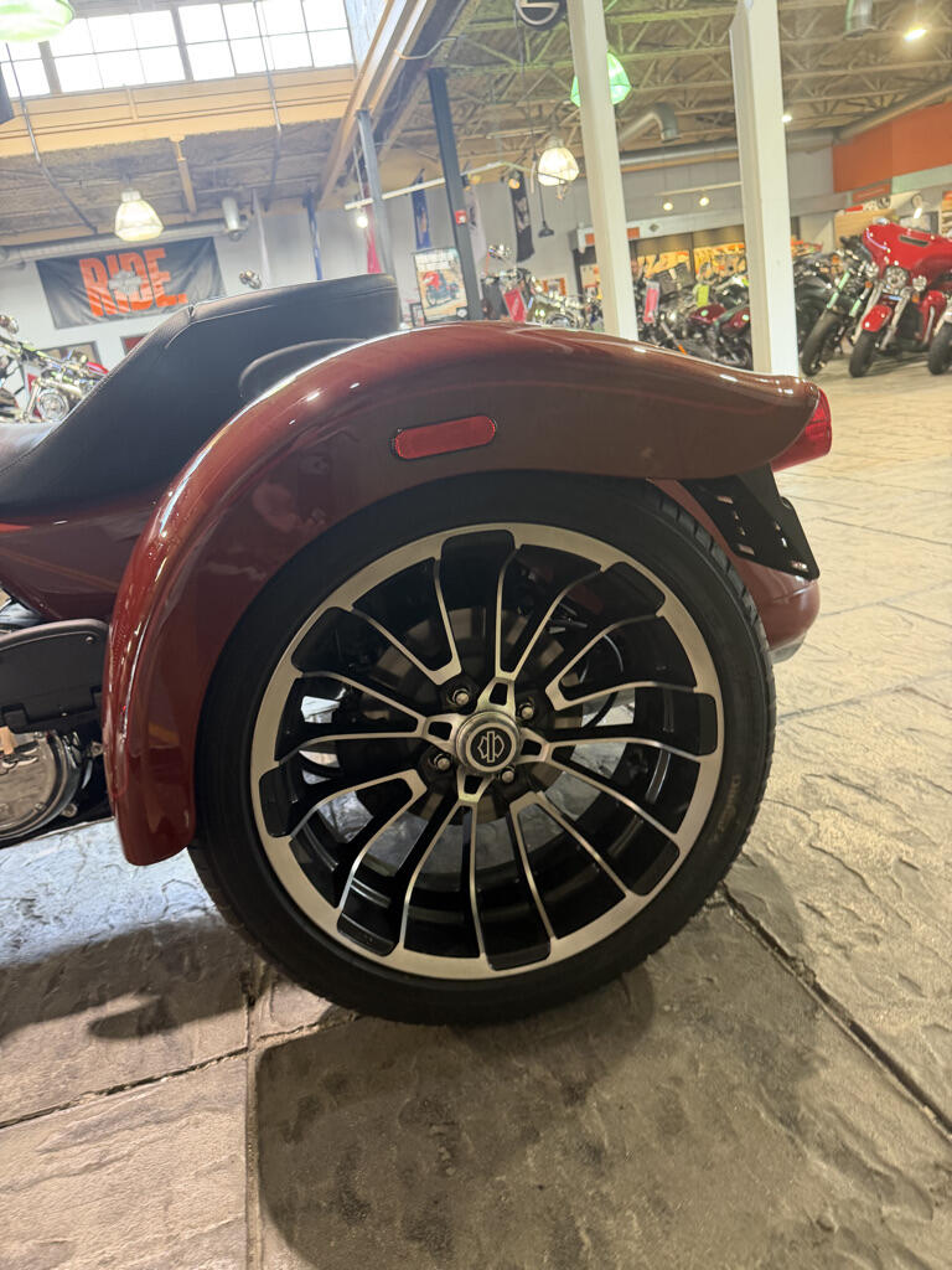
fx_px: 880
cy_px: 635
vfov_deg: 71.6
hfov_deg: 56.8
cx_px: 476
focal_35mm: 24
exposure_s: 1/60
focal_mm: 6.76
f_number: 1.78
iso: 320
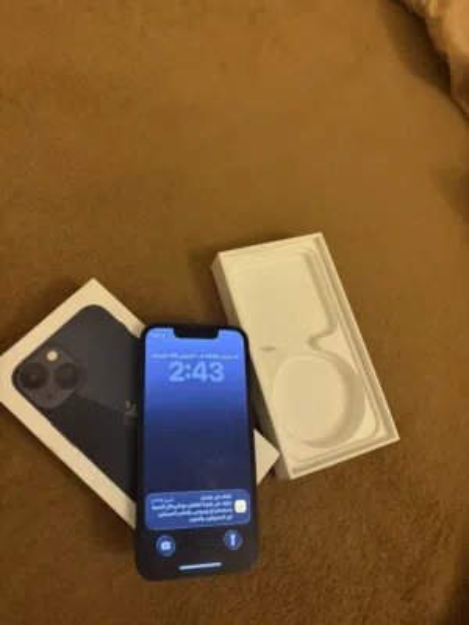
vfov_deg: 67.3
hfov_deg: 53.1
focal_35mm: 26
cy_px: 312
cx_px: 234
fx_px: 470
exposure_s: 1/33
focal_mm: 5.96
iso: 500
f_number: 1.6
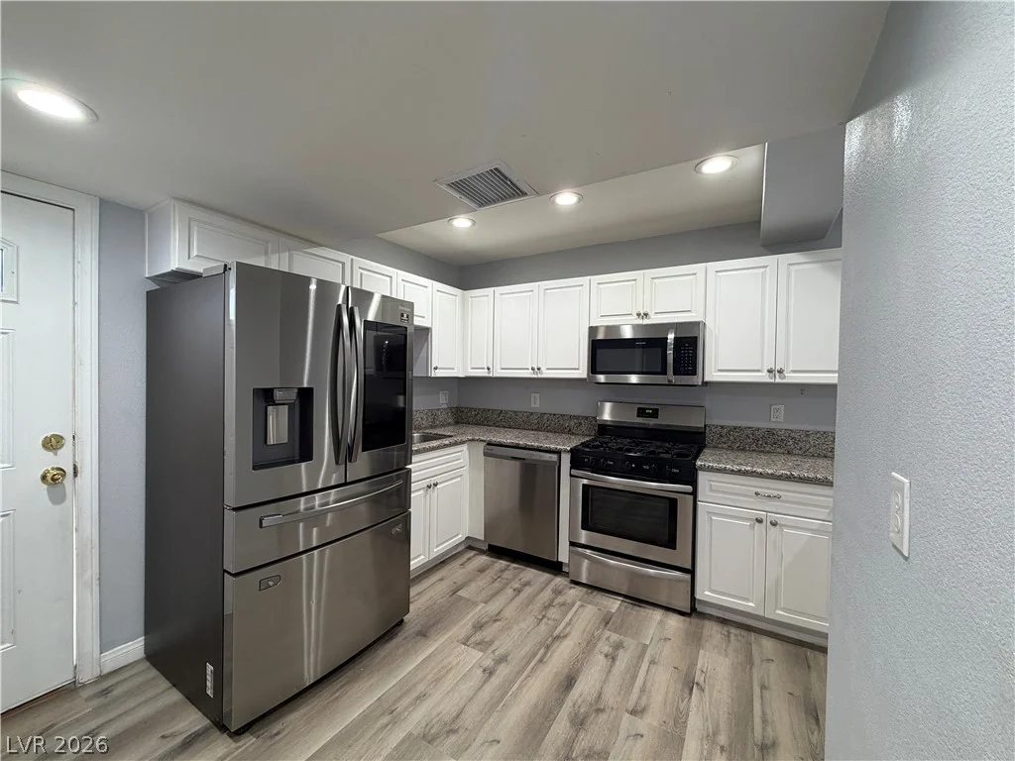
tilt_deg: -1.2
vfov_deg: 85.7
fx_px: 411
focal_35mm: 14
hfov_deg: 102.1
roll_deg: -0.6
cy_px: 380
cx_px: 508
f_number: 2.2
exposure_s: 1/60
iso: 200
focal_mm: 2.22
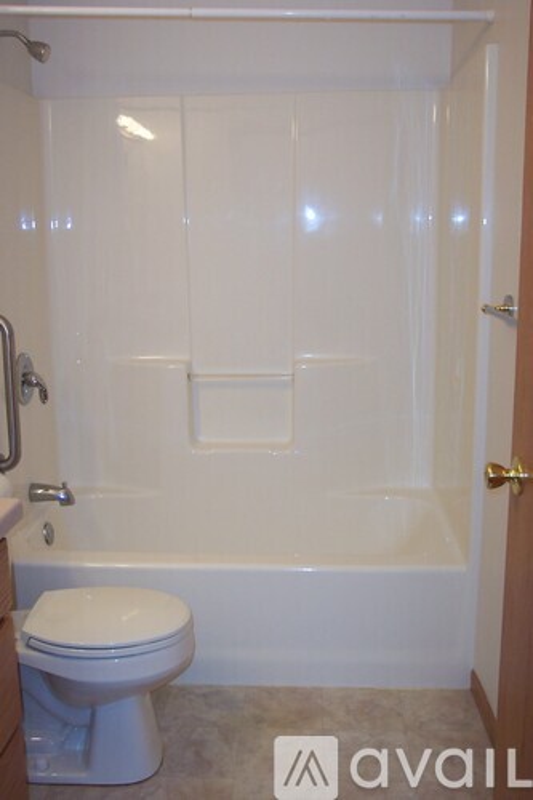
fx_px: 844
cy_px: 400
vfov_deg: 50.7
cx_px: 266
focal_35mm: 38
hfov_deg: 35.0
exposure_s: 1/45
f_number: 2.8
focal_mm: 8
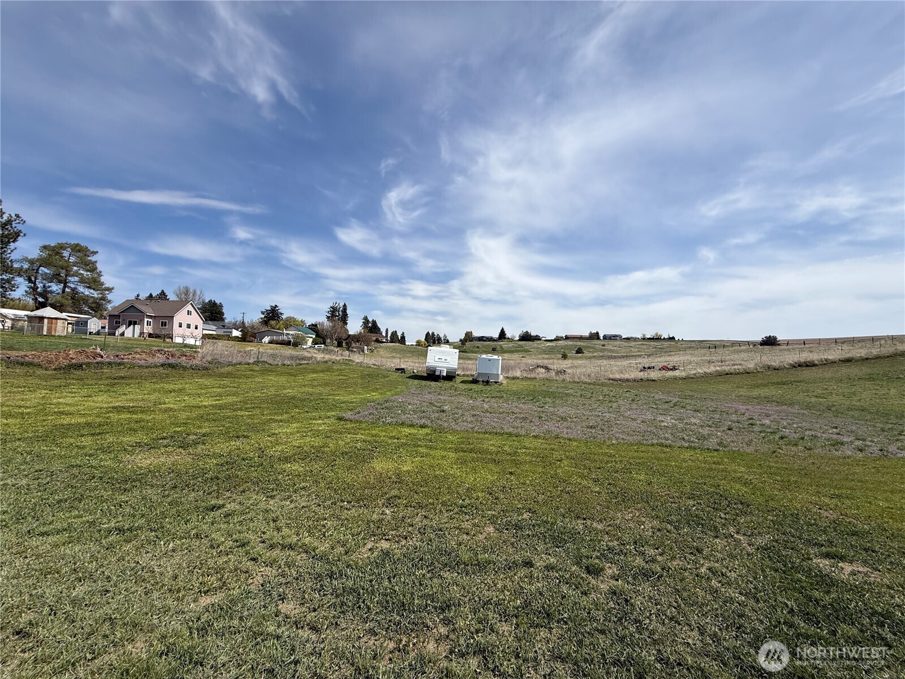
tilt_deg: +3.7
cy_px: 340
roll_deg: -0.4
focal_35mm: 14
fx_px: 366
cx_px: 452
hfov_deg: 102.1
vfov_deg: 85.7
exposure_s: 1/3663
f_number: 2.2
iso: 50
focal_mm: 2.22
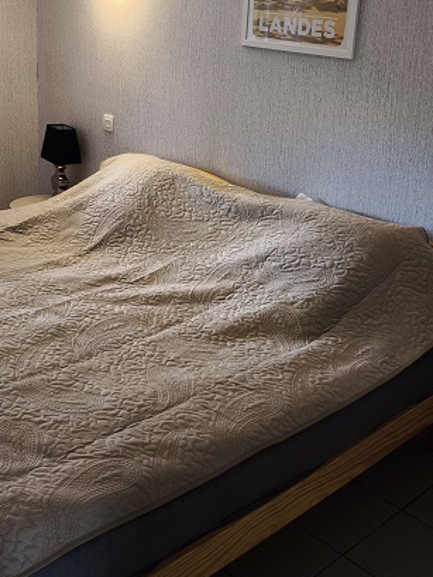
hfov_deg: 32.1
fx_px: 750
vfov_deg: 41.3
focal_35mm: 45
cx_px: 165
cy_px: 175
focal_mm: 6.57
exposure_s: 1/50
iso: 320
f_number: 1.6
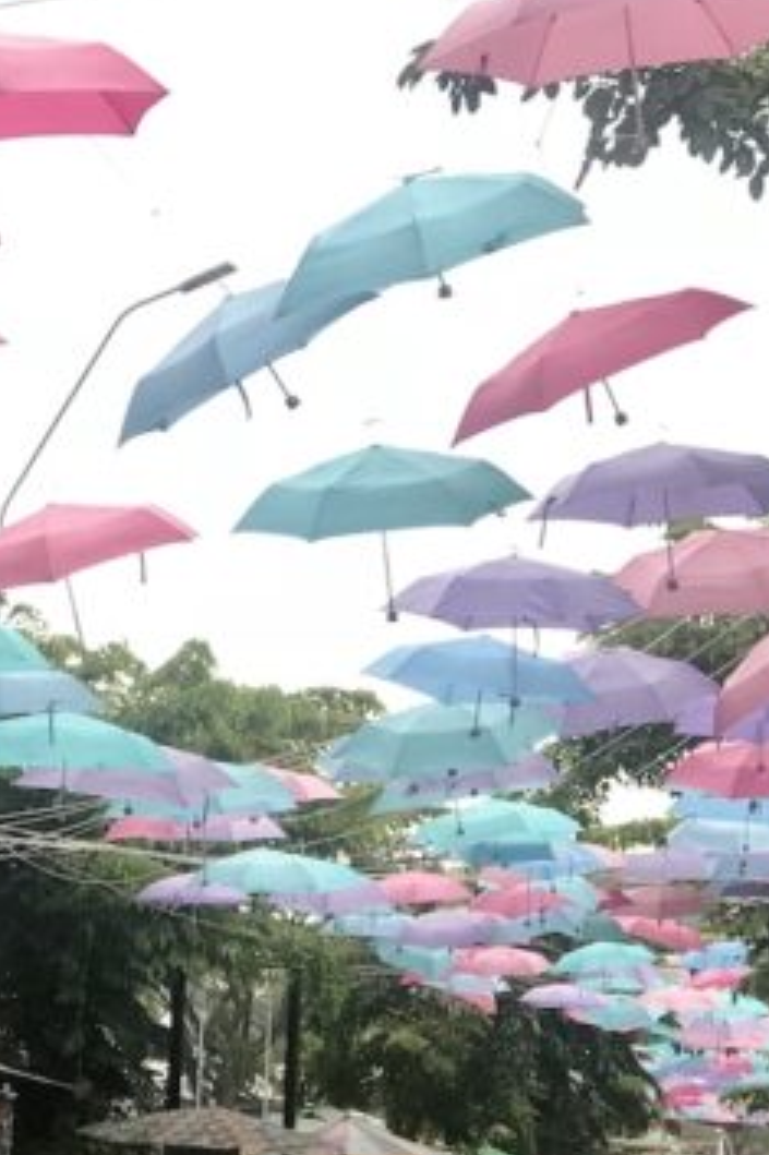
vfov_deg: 15.9
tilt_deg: +9.3
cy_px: 579
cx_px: 177
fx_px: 4137
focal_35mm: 129
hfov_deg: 10.6
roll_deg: -1.2
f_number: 2.8
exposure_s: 1/50
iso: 32
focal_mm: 6.6
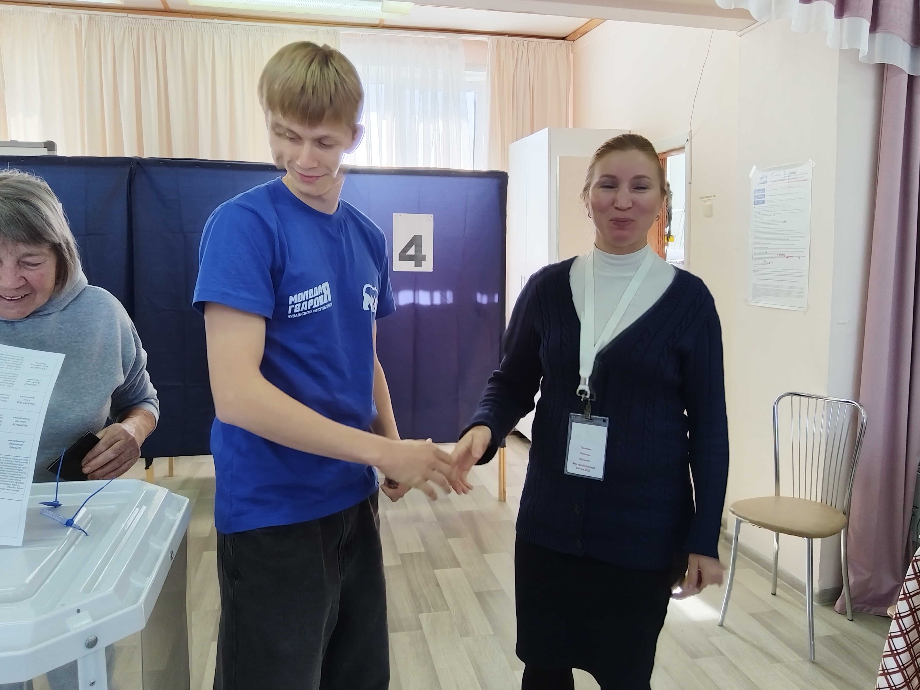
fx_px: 744
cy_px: 334
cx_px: 482
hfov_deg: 63.4
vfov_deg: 49.7
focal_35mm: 28
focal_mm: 4.95
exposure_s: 1/100
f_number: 1.9
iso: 491
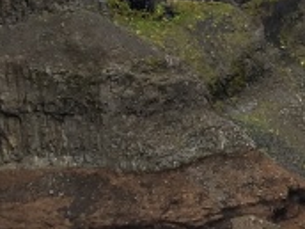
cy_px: 130
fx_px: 1524
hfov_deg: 11.1
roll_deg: +0.2
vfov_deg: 8.6
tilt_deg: -14.9
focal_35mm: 173
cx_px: 422
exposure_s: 1/499
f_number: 2.2
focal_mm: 4.15
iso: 25
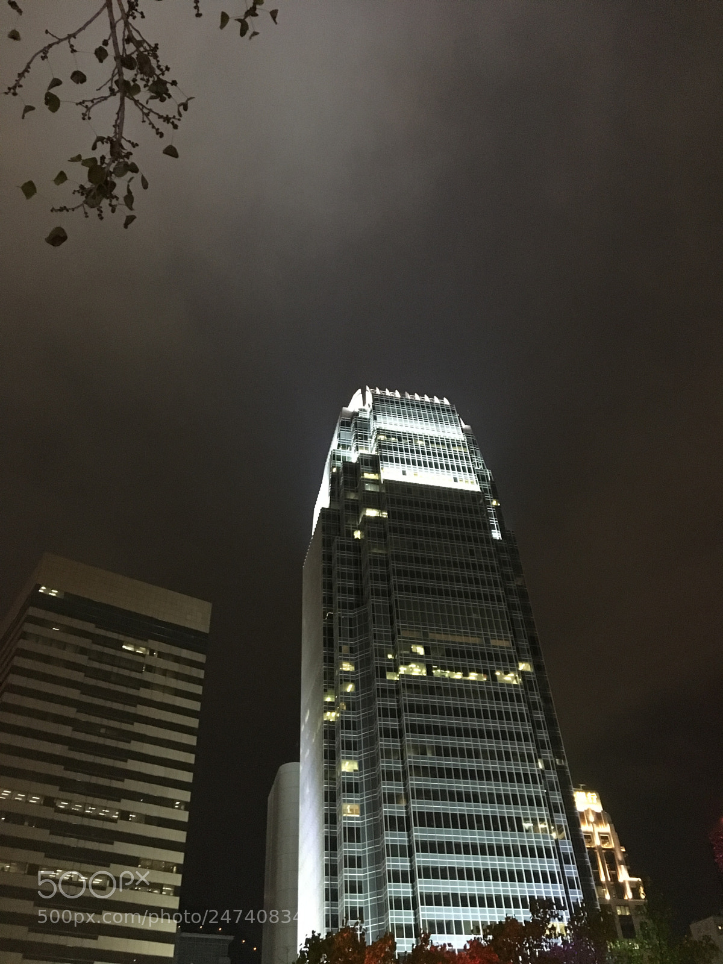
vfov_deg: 61.7
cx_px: 362
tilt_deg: +43.5
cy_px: 482
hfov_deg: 48.2
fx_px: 808
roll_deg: +3.0
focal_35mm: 29
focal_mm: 4.15
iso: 640
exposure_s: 1/17
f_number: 2.2
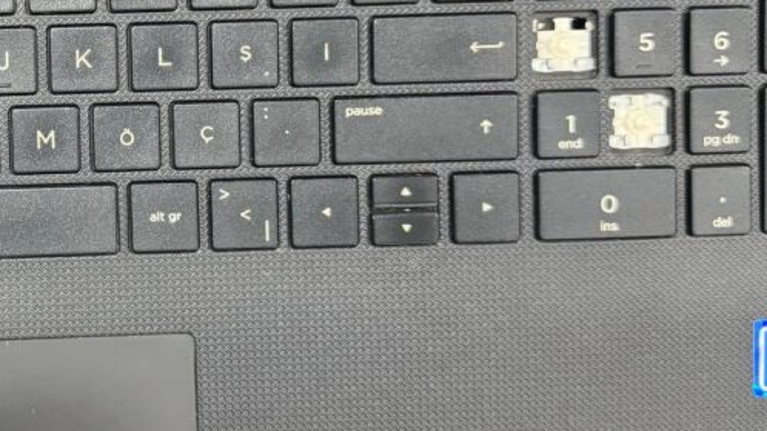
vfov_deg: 19.0
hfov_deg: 31.5
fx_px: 1281
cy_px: 131
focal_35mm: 63
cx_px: 49
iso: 500
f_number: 1.78
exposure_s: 1/50
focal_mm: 6.76
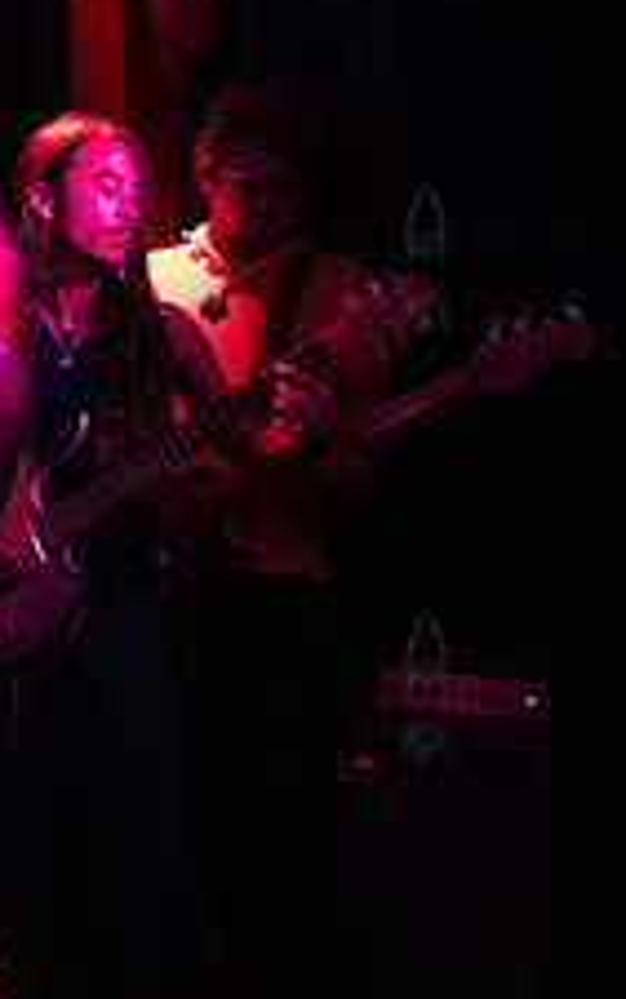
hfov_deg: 16.4
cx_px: -151
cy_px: 471
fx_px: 2071
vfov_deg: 27.1
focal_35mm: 76
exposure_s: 1/320
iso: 12800
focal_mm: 29
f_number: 3.5
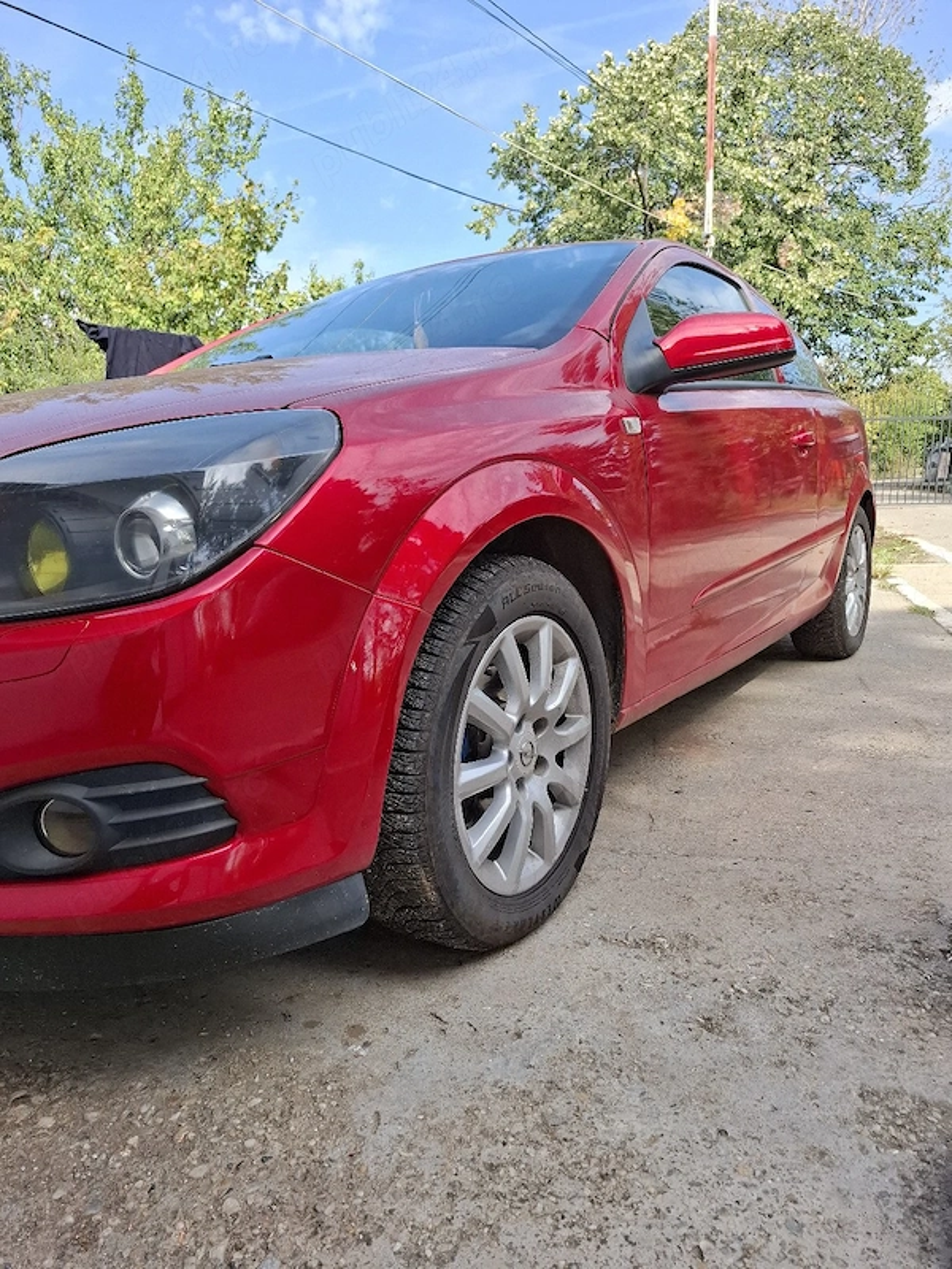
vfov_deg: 73.9
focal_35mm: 23
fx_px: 843
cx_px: 476
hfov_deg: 58.9
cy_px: 634
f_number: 1.8
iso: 50
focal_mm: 5.54
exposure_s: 1/909
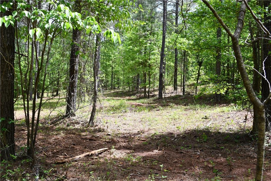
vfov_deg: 36.8
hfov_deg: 53.1
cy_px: 90
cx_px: 136
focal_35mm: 36
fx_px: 271
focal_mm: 18
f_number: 6.3
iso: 200
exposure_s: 1/250
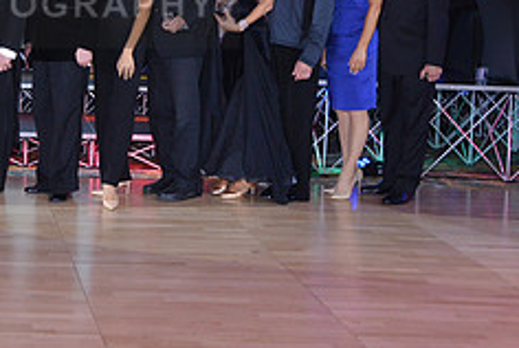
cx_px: 0
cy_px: -10
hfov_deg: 22.7
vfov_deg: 15.6
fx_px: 1241
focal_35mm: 86
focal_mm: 35
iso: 2000
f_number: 4.5
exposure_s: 1/250
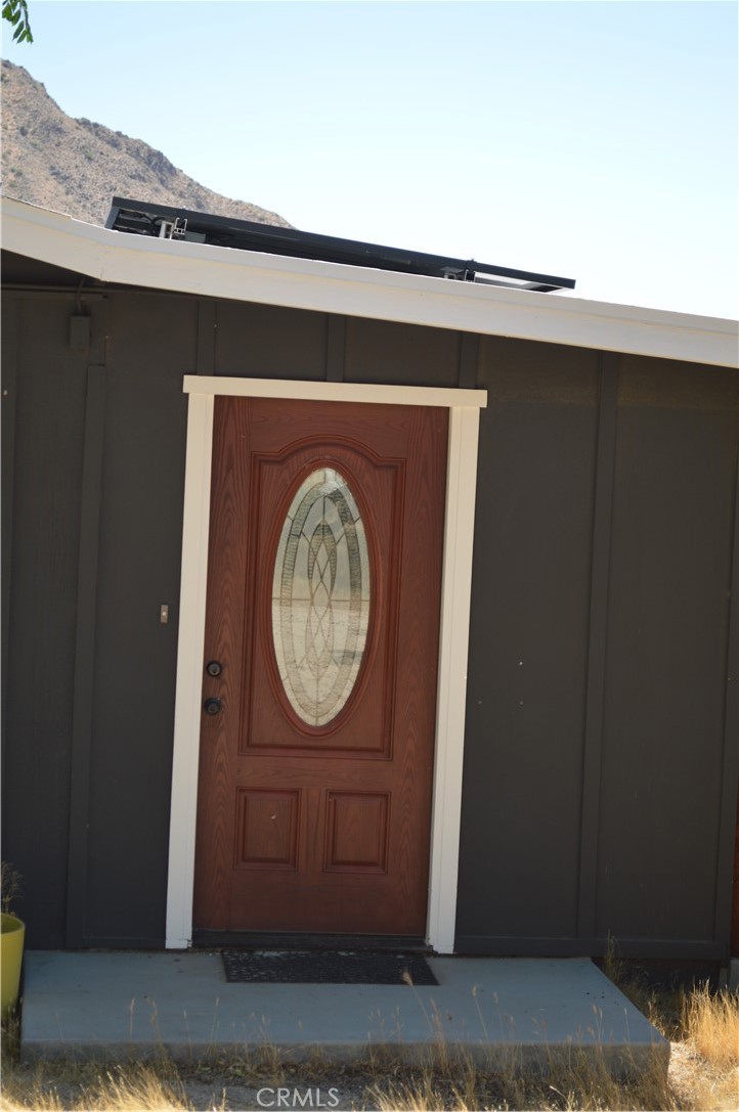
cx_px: 370
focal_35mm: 78
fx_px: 2408
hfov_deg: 17.4
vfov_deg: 26.0
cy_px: 556
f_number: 5.6
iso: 100
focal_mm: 52
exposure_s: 1/200
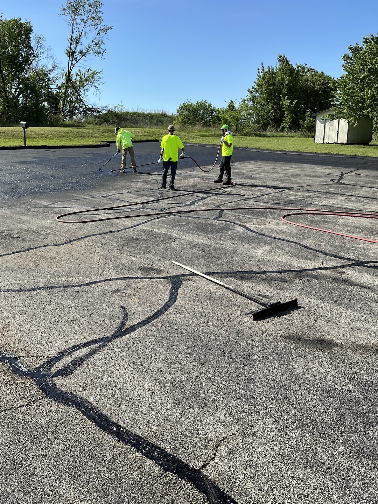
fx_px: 408
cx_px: 189
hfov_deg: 49.7
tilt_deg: -15.6
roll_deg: +0.3
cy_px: 252
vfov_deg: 63.4
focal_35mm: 28
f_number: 1.8
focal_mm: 3
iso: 25
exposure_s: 1/1577
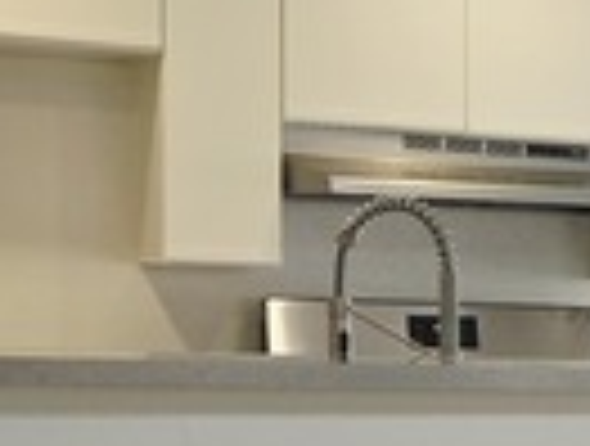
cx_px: 1365
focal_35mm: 140
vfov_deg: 10.6
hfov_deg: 11.8
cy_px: 437
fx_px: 2393
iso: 32
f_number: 1.8
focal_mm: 5.4
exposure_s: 1/120
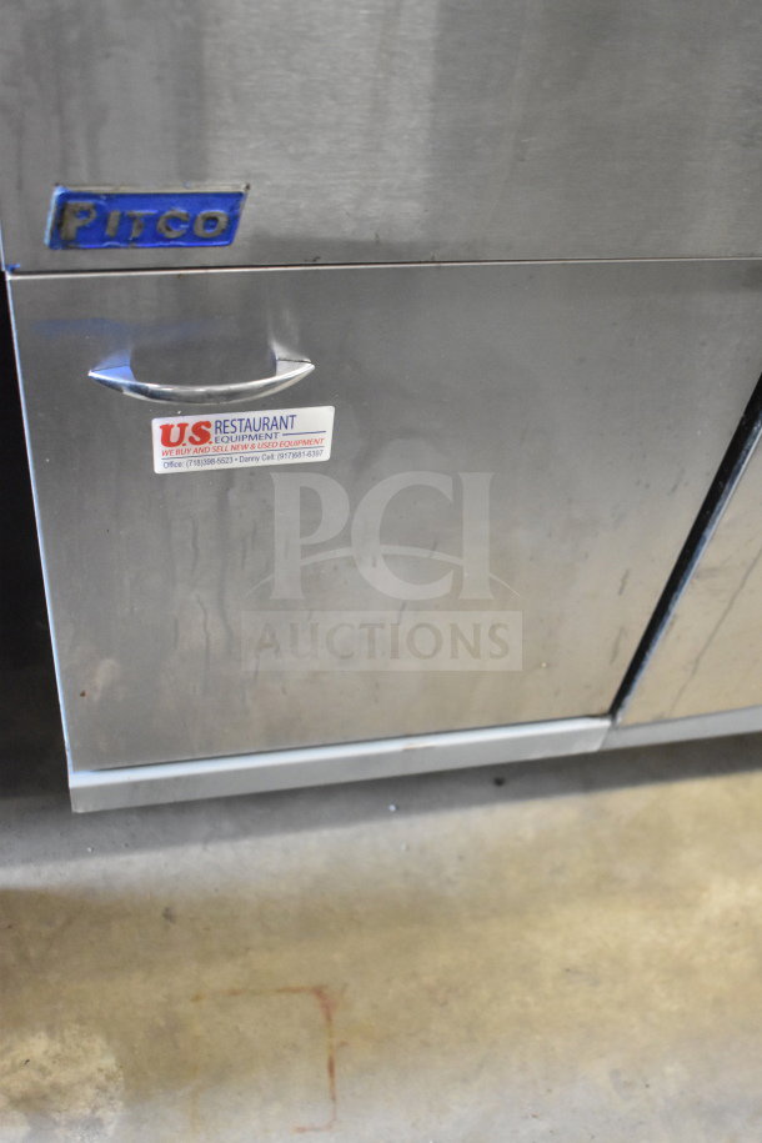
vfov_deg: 49.6
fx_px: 1238
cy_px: 572
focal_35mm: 39
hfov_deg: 34.2
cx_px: 381
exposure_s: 1/60
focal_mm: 26
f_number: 4
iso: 6400
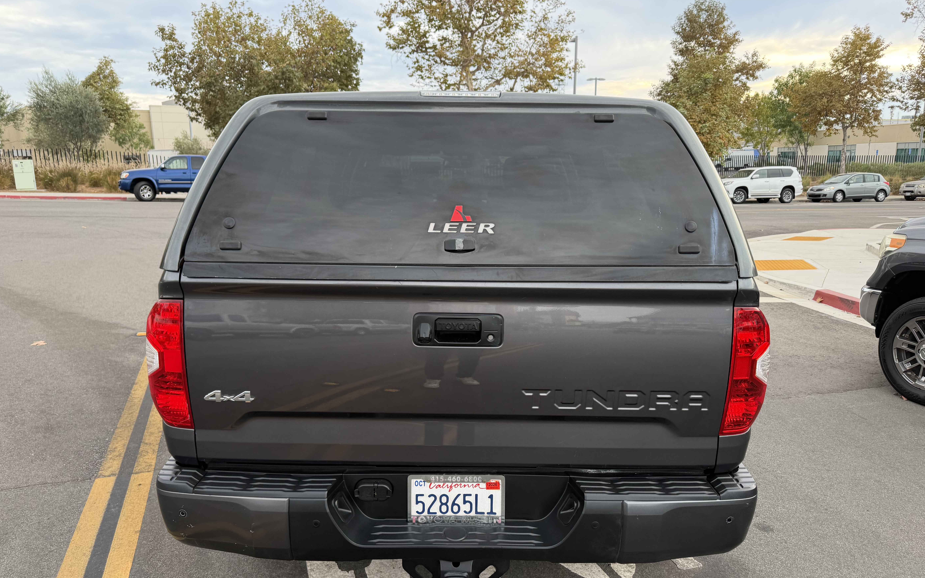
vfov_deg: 47.6
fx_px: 655
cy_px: 307
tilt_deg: -11.1
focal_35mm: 26
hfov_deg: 70.4
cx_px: 461
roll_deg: +0.9
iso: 80
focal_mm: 6.76
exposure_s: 1/176
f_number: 1.78
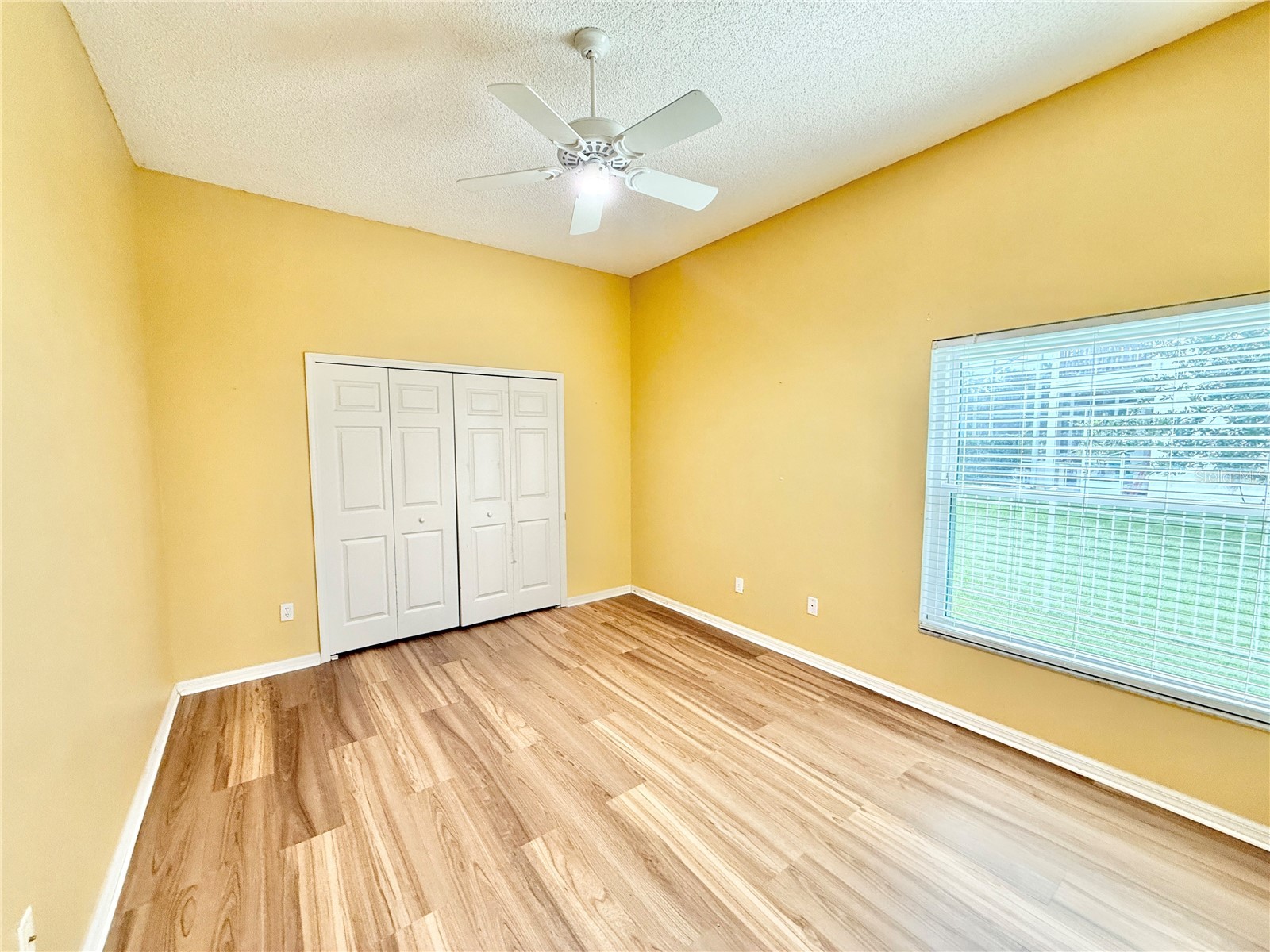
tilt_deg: -3.7
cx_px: 635
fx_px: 514
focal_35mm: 14
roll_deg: +0.5
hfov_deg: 102.1
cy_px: 476
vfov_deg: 85.7
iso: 250
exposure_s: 1/120
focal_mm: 2.22
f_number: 2.2
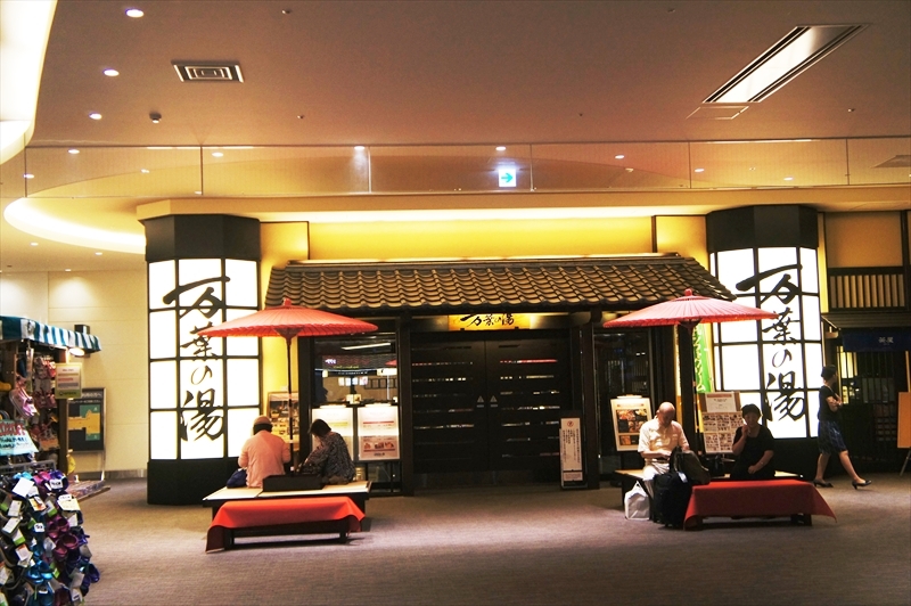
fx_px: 1176
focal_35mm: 46
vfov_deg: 28.9
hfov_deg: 42.4
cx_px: 456
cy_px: 303
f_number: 4
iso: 800
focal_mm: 31
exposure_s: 1/160
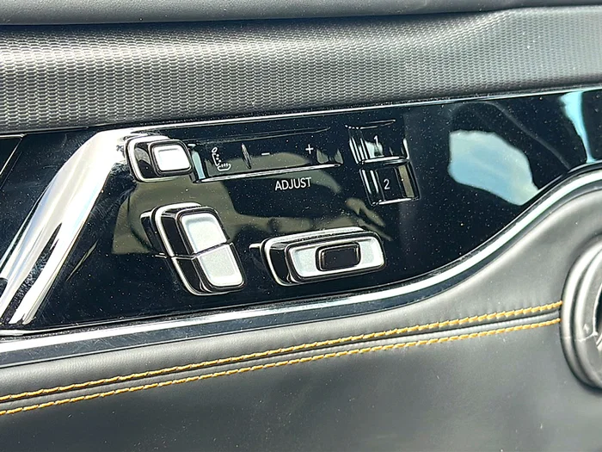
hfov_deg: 30.7
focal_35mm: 63
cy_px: 226
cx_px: 301
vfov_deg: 23.3
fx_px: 1096
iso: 64
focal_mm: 6.86
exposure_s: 1/203
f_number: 1.78
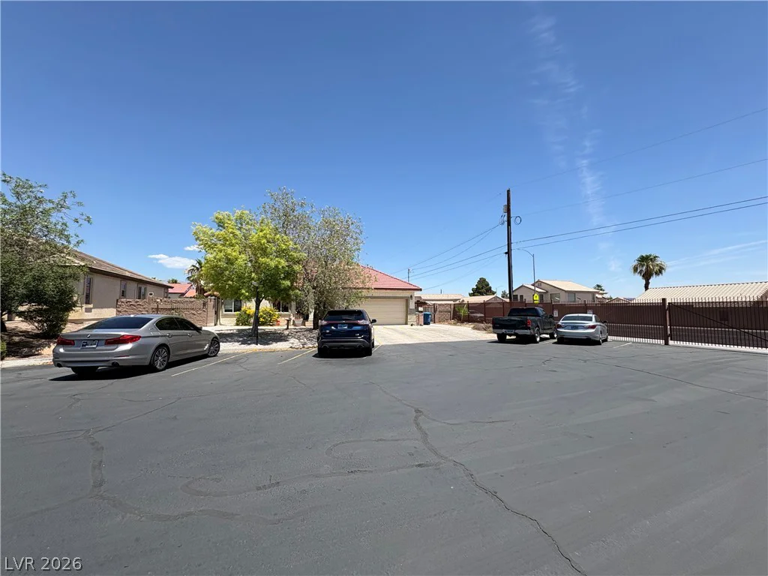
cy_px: 288
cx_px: 384
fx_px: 311
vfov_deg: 85.7
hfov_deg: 102.1
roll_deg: +0.0
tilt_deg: +3.6
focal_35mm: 14
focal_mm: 2.22
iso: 50
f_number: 2.2
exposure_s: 1/2028
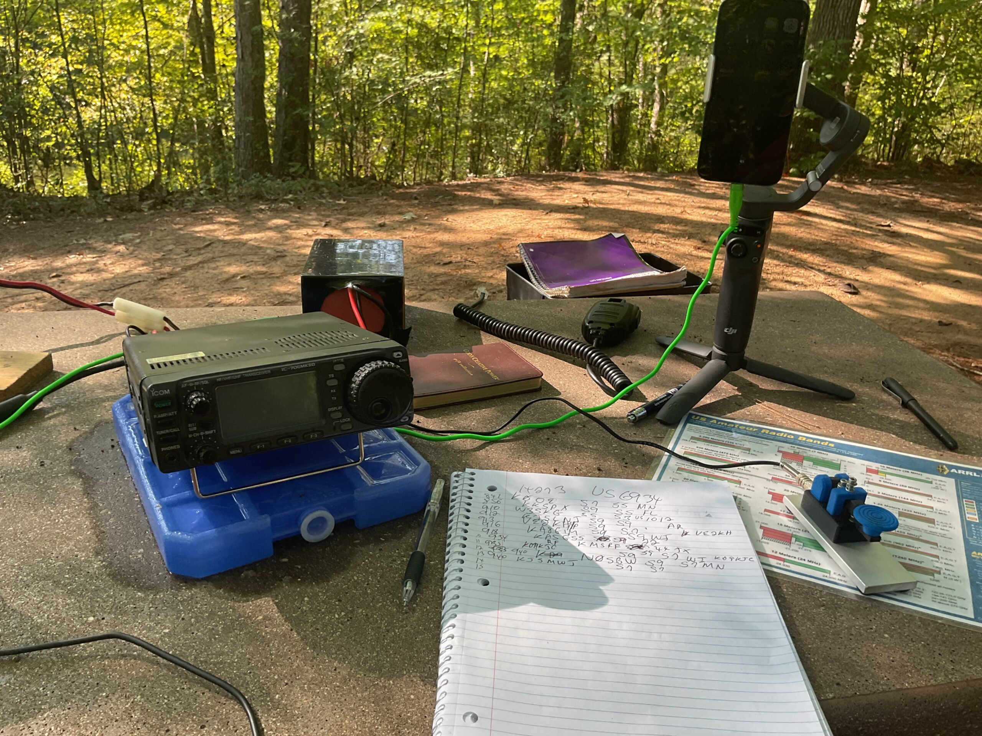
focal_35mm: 29
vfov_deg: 48.2
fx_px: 823
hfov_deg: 61.7
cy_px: 368
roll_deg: -4.3
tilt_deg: -21.2
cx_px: 491
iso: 16
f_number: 1.8
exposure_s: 1/133
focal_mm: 3
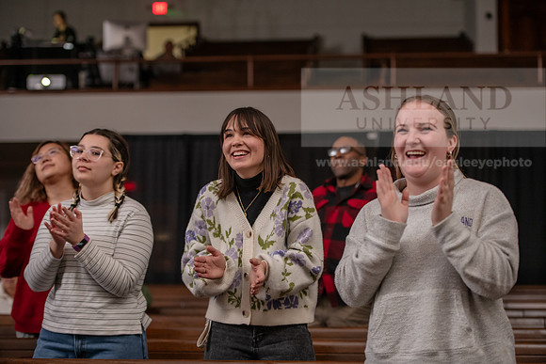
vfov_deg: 17.1
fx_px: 1214
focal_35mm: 80
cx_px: 273
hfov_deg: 25.4
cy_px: 182
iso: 1250
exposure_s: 1/50
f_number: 2.8
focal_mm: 80
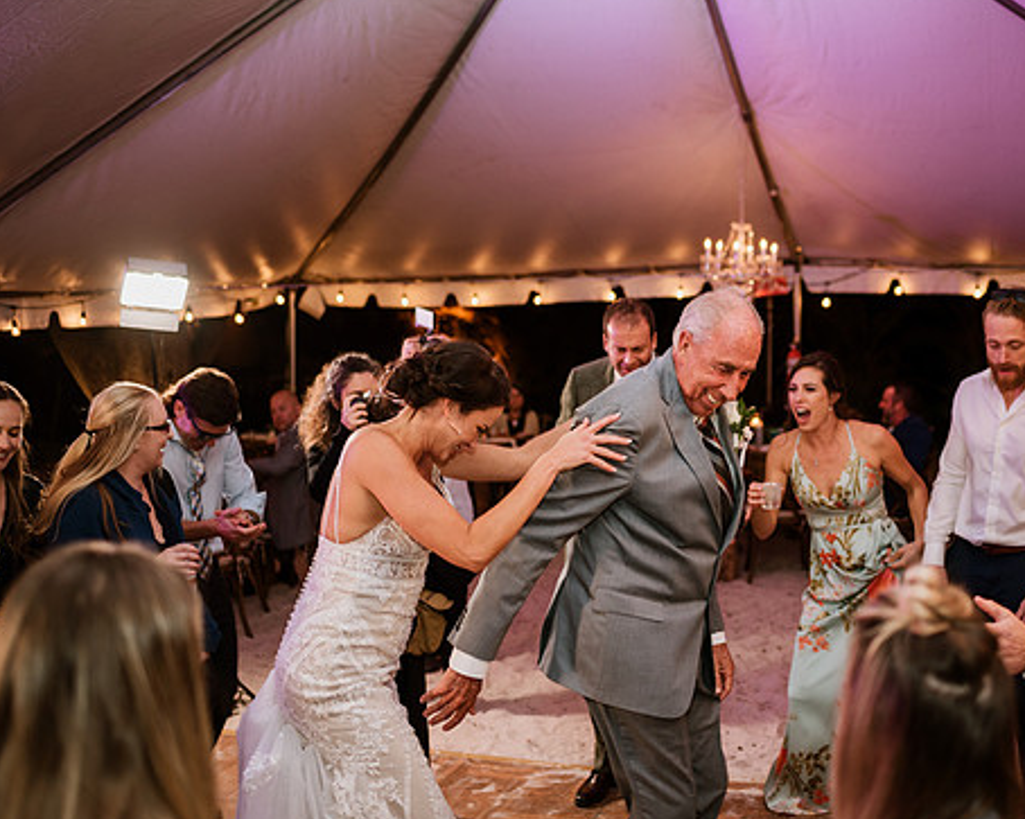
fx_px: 1274
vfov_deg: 35.7
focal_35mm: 42
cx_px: 625
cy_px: 403
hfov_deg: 43.6
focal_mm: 35
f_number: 2
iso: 500
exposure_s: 1/200
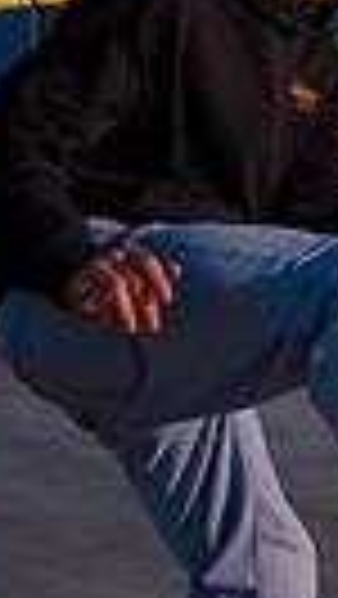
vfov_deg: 16.0
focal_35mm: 134
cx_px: 708
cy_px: 199
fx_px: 2131
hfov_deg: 8.5
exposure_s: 1/500
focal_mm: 24
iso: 250
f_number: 4
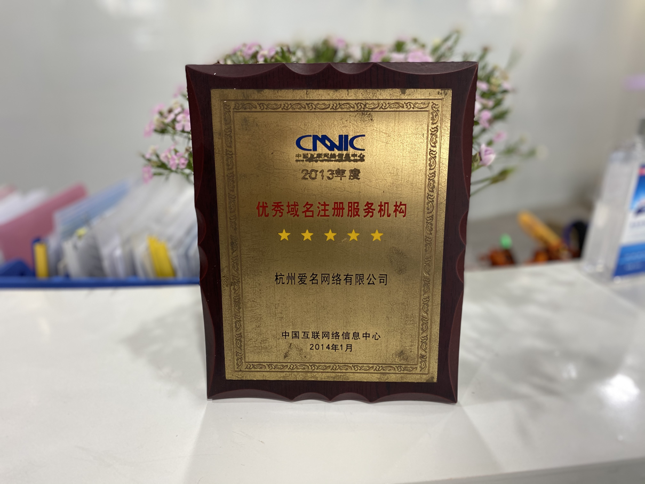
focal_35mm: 26
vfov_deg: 53.1
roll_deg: +1.1
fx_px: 485
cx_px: 322
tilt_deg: -26.0
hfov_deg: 67.3
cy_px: 242
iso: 125
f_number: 1.8
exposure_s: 1/50
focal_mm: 4.25
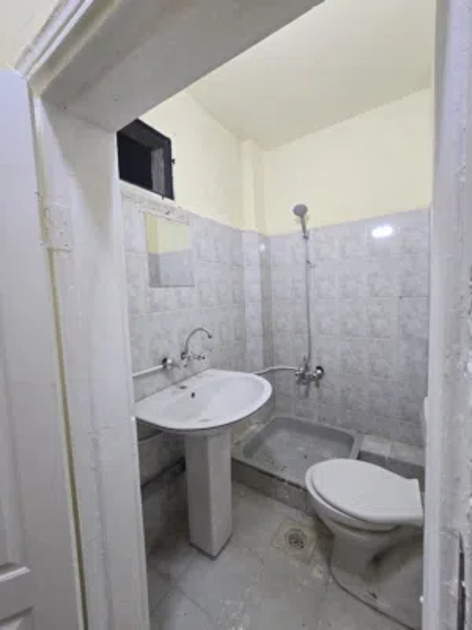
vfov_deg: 106.2
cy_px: 315
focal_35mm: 13
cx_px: 236
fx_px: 236
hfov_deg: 89.9
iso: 80
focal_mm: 2.2
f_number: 2.2
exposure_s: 1/50
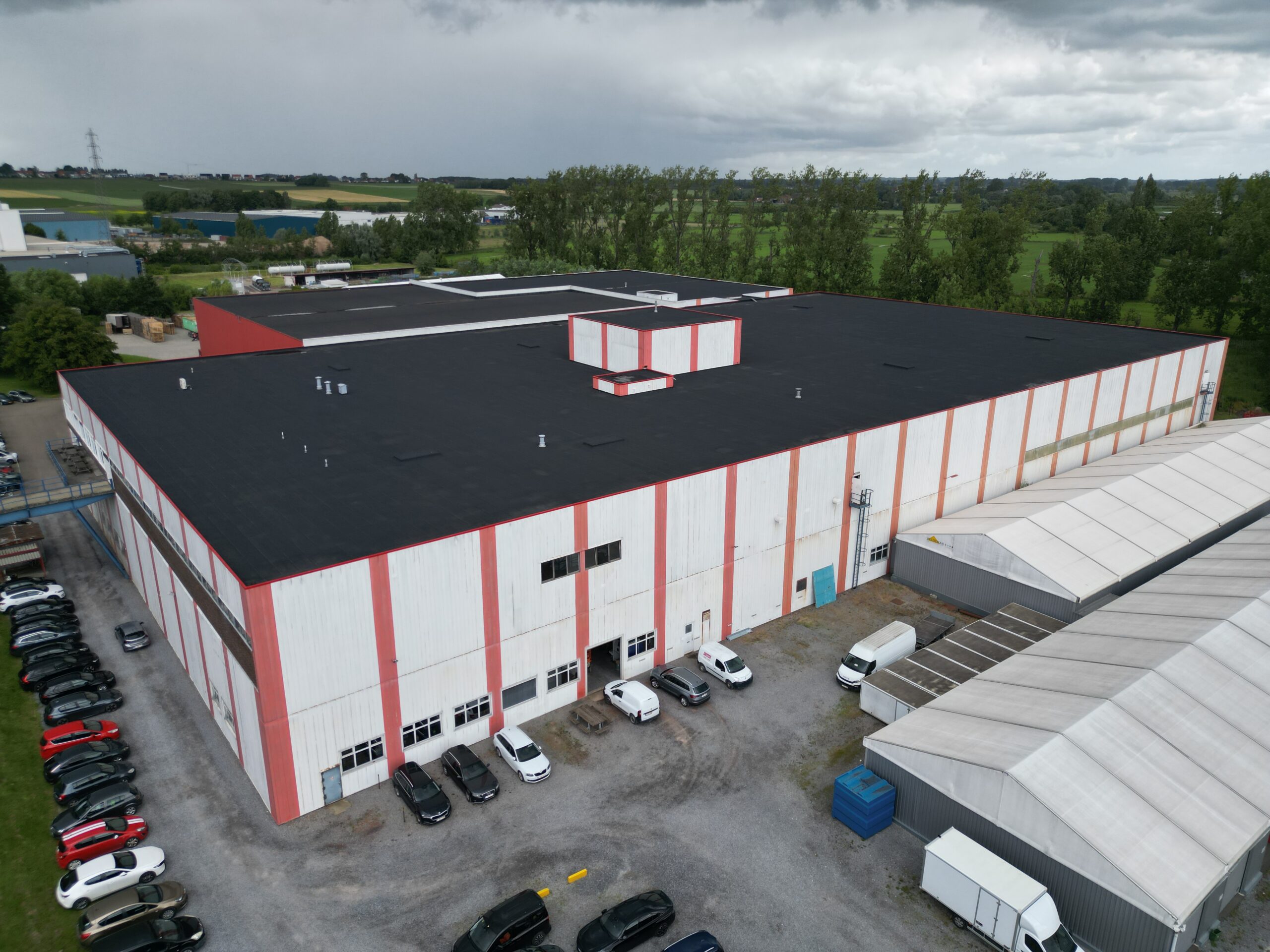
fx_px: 881
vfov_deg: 56.8
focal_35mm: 24
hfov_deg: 71.6
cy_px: 476
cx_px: 635
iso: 130
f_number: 1.7
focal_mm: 6.72
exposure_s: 1/2000
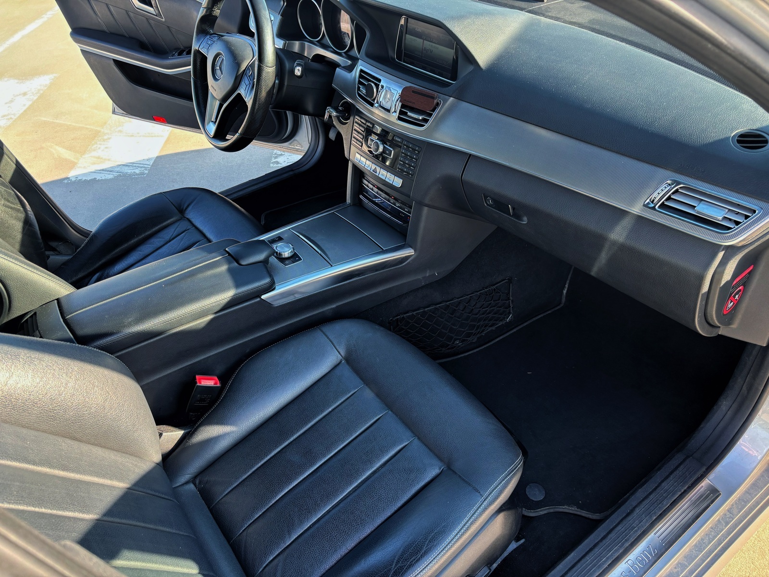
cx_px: 384
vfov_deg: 53.1
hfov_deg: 67.3
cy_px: 288
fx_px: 578
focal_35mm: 26
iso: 50
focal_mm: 5.96
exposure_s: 1/121
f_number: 1.6
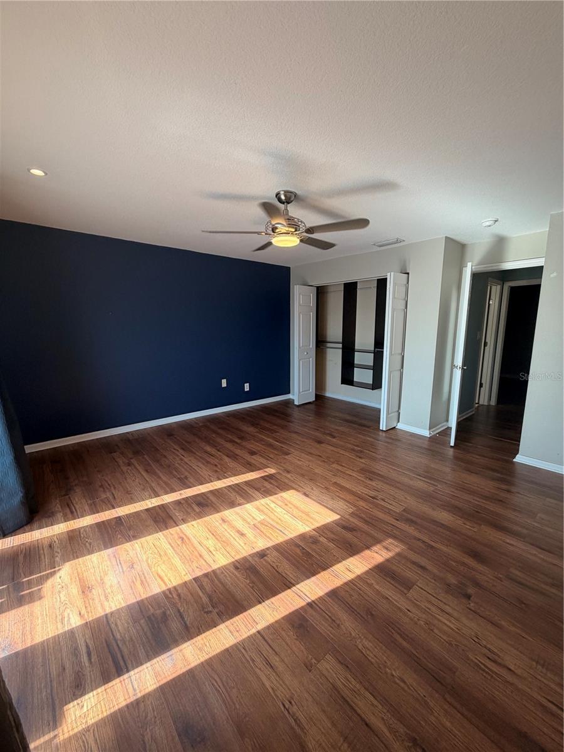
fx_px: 304
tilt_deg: -9.2
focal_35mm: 14
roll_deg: +0.2
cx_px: 282
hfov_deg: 85.7
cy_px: 376
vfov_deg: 102.1
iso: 100
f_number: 2.2
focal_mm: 2.22
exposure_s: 1/120
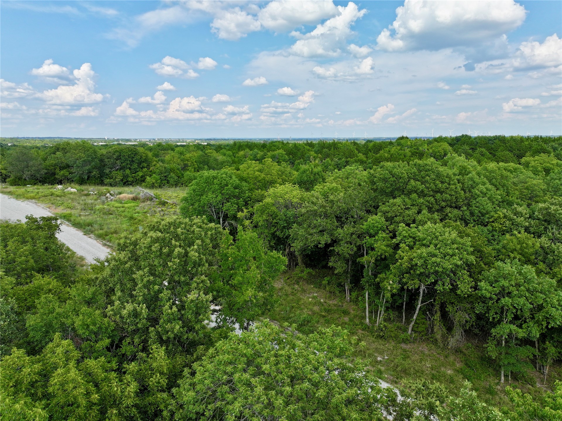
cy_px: 210
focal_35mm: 24
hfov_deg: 71.6
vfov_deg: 56.8
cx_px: 281
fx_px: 389
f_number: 2.8
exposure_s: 1/1600
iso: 160
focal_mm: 12.29
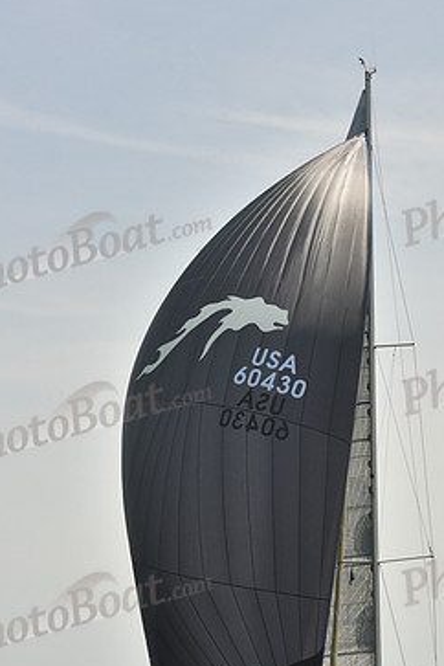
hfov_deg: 12.2
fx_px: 2072
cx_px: 307
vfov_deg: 18.2
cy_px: 490
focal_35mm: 112
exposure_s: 1/1600
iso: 400
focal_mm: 70
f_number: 9
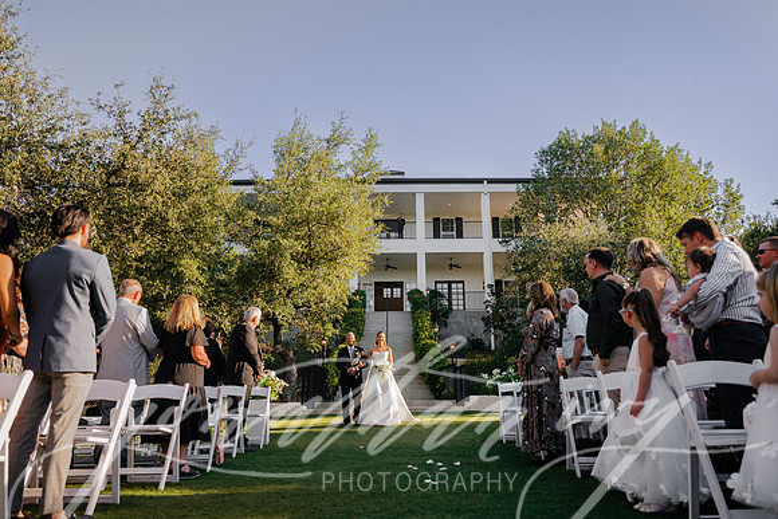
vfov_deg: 47.6
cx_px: 408
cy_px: 260
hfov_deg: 66.9
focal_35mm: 27
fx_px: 589
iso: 200
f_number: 2.8
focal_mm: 24
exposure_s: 1/2500
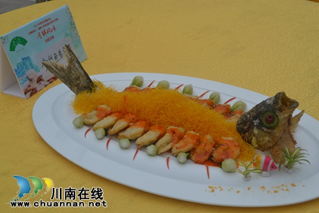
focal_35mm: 48
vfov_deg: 28.1
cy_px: 106
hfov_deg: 41.1
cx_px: 160
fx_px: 425
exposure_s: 1/200
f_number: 7.1
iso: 100
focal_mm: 32
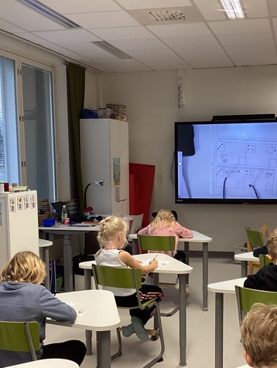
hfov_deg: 28.0
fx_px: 555
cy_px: 221
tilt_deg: -6.6
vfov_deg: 36.7
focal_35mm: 52
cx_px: 162
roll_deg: -1.6
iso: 100
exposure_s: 1/50
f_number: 2.4
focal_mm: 3.3
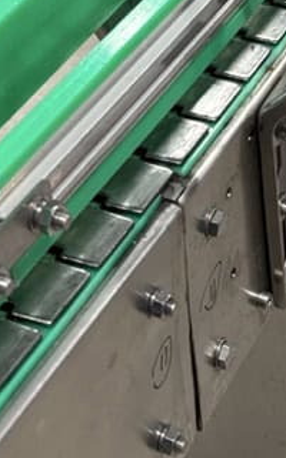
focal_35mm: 110
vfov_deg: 16.6
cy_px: -292
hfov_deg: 11.7
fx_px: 1375
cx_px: 307
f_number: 1.6
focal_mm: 6
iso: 125
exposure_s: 1/60
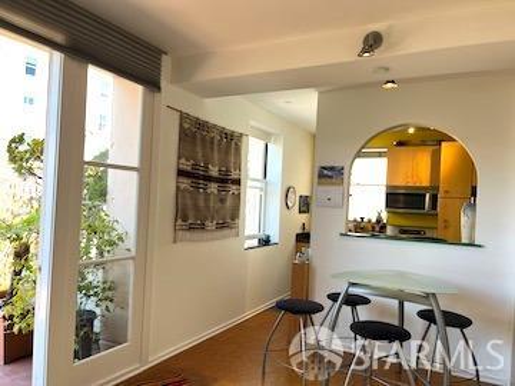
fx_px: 387
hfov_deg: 67.3
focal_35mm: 26
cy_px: 193
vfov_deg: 53.1
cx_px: 258
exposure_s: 1/153
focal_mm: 5.1
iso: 40
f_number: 1.6
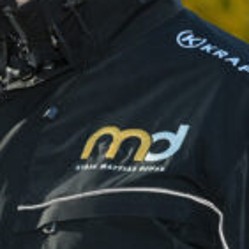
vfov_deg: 2.6
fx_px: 5485
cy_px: -53
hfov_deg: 2.6
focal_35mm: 674
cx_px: -19
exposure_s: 1/200
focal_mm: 155
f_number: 9
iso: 500
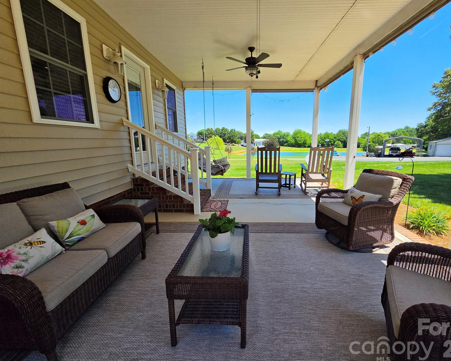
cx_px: 247
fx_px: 187
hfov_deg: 100.4
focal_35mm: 14
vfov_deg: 88.0
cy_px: 179
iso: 100
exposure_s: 1/2339
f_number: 2.2
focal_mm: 2.2
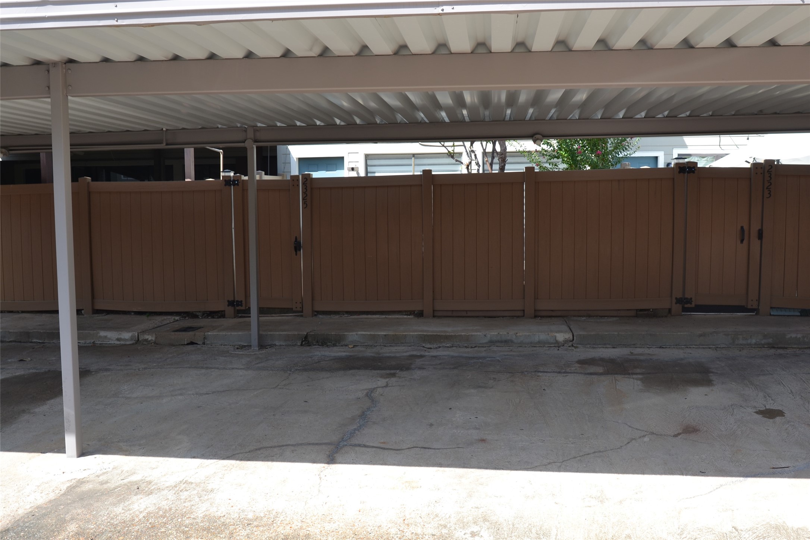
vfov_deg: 43.6
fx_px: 675
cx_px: 405
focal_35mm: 30
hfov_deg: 61.9
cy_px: 270
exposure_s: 1/125
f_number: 5.6
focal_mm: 20
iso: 100
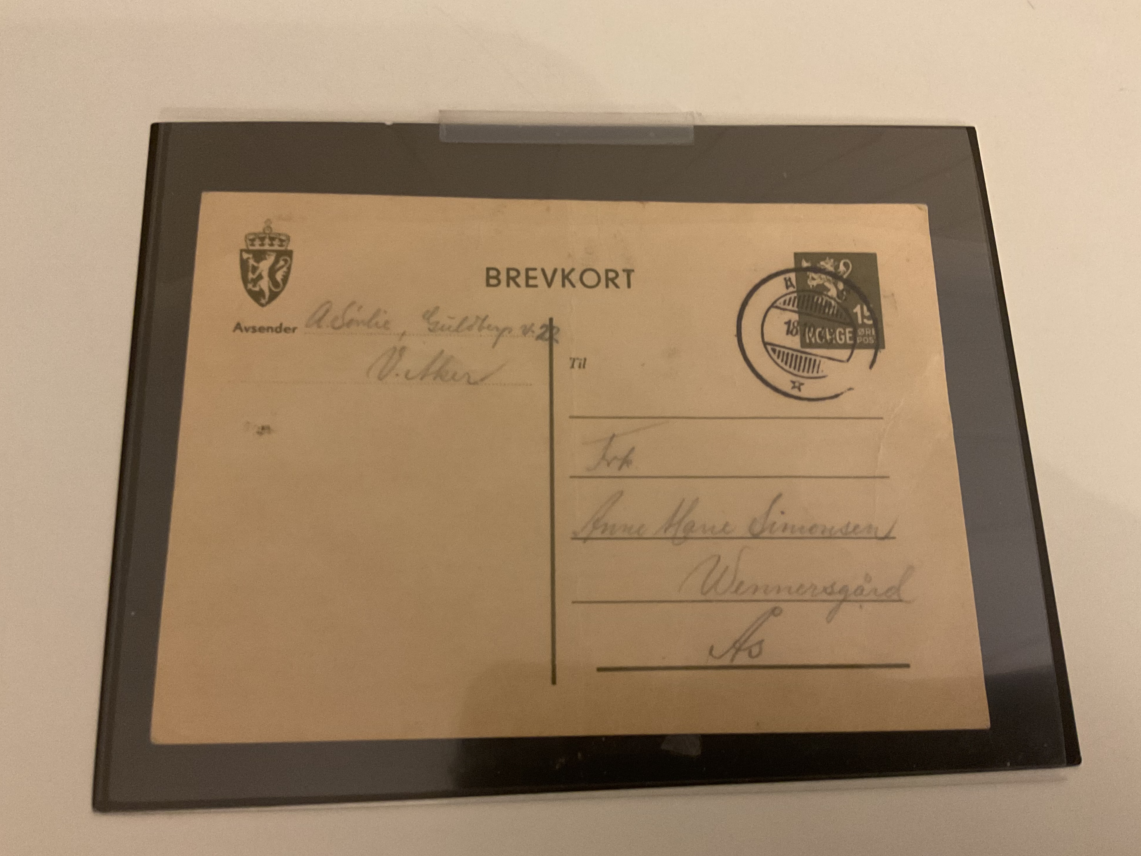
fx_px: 989
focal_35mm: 30
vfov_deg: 46.8
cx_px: 577
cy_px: 423
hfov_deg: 60.0
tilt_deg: -74.3
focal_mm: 3
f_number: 1.8
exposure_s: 1/30
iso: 320
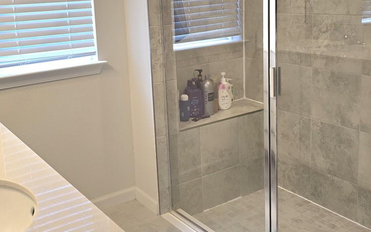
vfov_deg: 28.9
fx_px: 445
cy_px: 68
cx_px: 148
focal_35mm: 44
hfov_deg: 45.0
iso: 40
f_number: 1.7
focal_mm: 6.3
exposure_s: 1/60.2
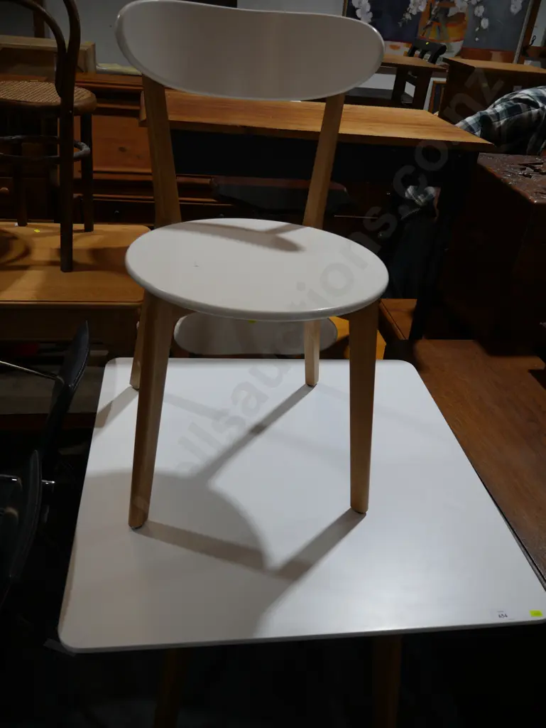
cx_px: 273
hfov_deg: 49.8
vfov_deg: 63.4
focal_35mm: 28
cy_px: 364
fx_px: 588
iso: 200
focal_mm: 14
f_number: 3.5
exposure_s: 1/125
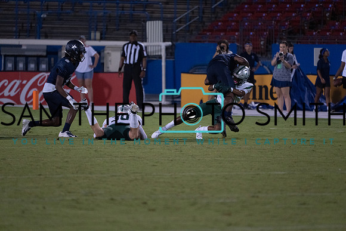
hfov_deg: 5.2
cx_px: 173
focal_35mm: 400
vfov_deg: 3.4
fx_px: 3845
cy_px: 116
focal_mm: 400
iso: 8000
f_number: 5.6
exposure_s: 1/1000
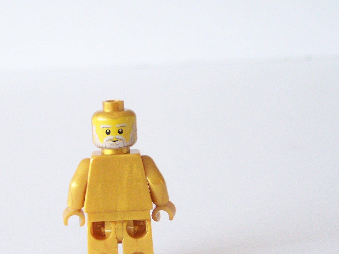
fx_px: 1048
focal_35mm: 107
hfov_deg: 18.3
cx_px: 126
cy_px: 160
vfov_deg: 13.8
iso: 400
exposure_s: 1/6
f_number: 3.2
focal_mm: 11.1
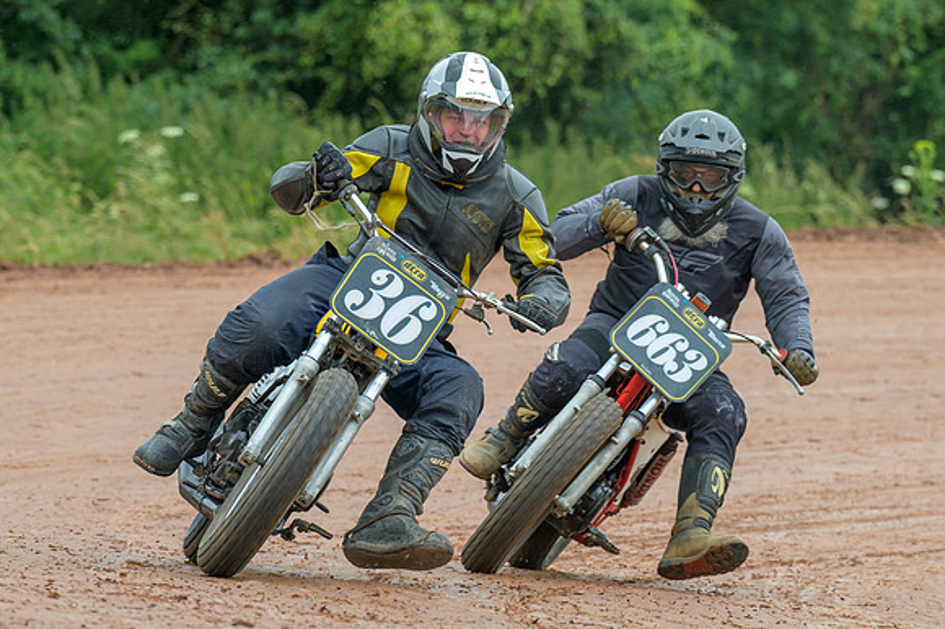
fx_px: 11504
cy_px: 357
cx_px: 600
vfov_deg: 3.1
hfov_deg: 4.7
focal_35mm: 438
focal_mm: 200
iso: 200
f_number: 4
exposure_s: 1/400
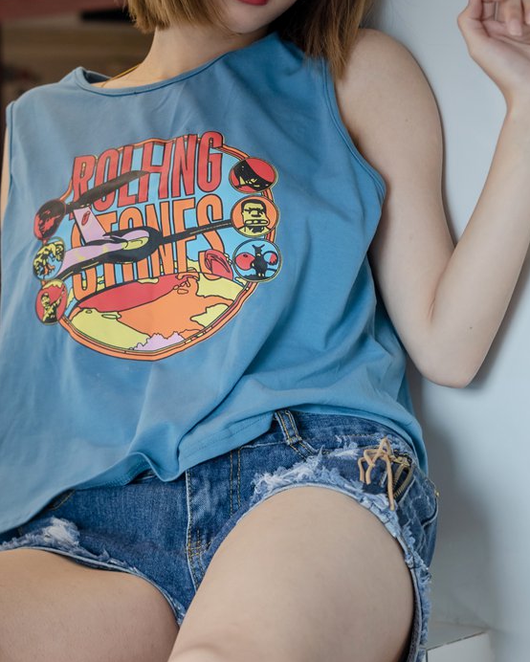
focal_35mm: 102
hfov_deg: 15.1
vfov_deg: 18.8
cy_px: 342
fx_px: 1999
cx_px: 183
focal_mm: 50
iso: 640
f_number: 3.2
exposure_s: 1/60
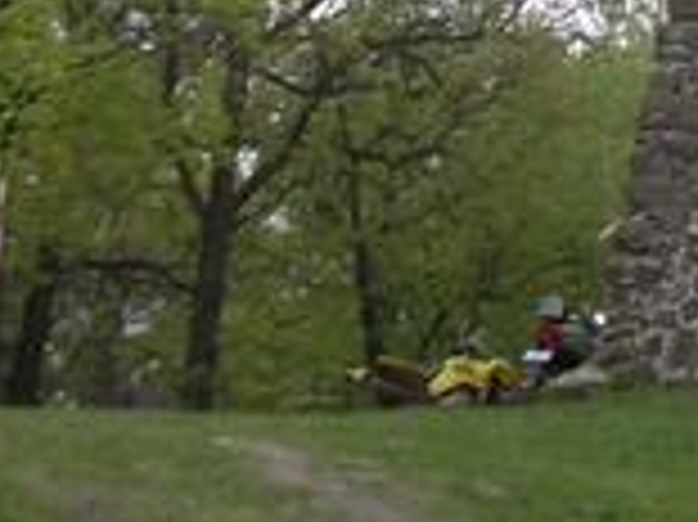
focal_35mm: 190
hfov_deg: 10.2
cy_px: -508
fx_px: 3828
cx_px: 959
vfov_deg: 7.5
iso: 100
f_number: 3
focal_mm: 7.1
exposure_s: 1/444
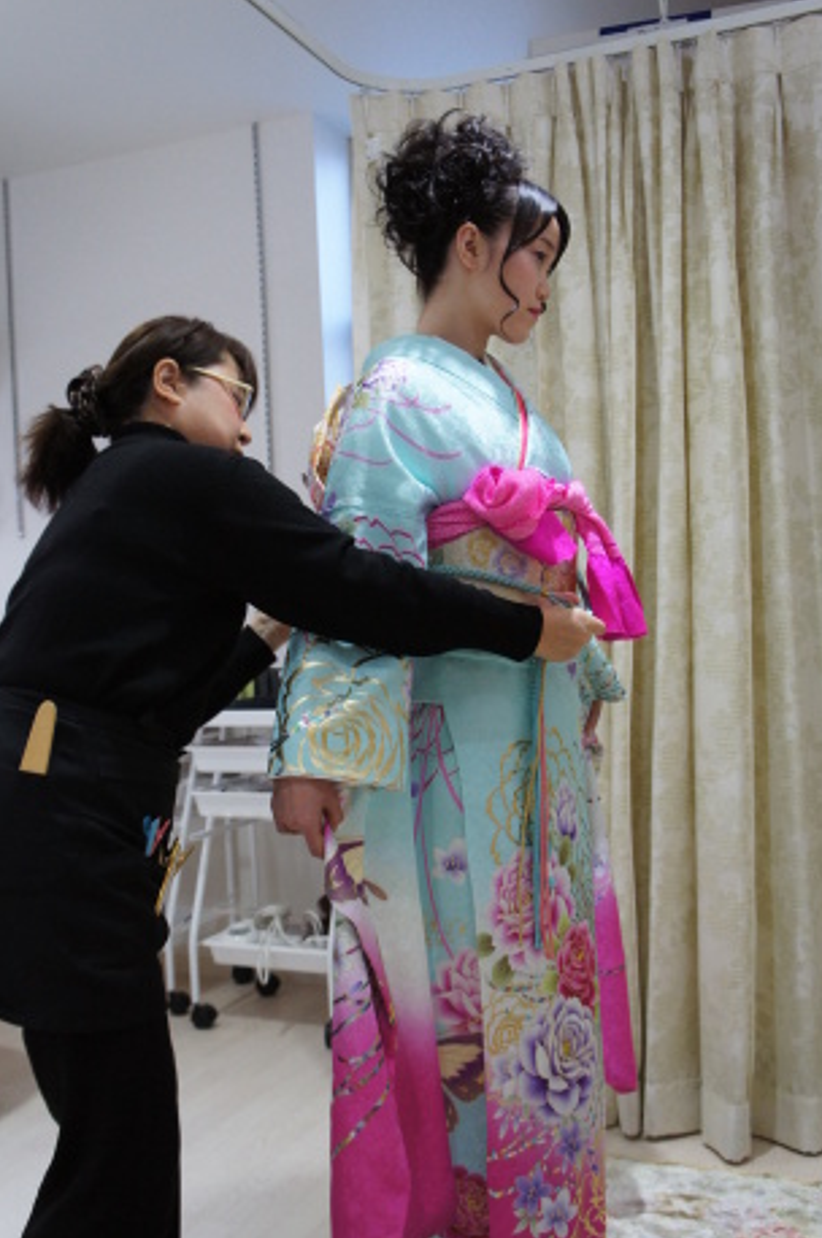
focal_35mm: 36
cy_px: 624
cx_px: 419
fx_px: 1237
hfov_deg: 36.8
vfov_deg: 53.2
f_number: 4
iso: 1250
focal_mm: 22
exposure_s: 1/160
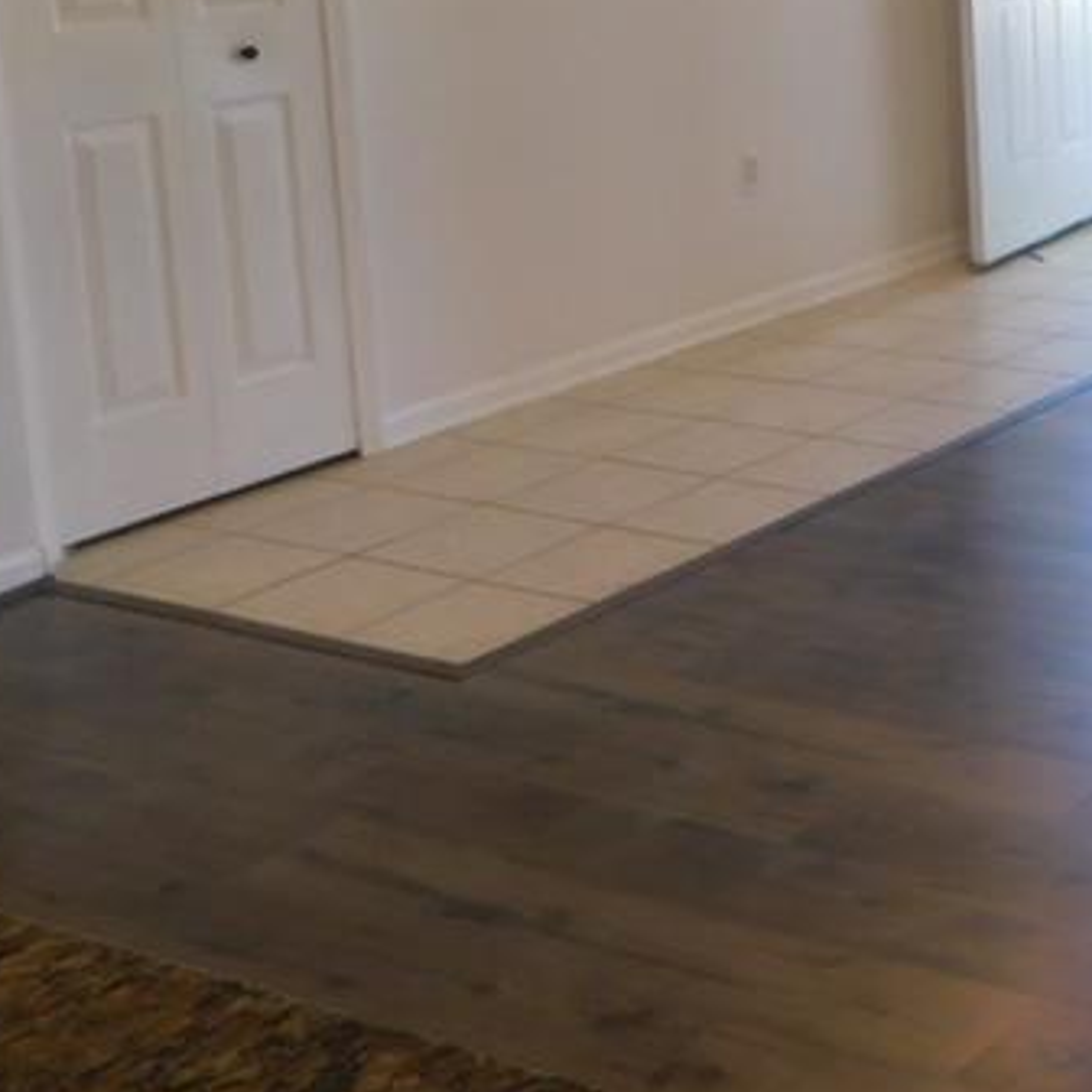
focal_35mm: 62
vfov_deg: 26.7
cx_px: 1511
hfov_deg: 23.6
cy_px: 84
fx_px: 2213
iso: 125
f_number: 3
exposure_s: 1/30
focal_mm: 4
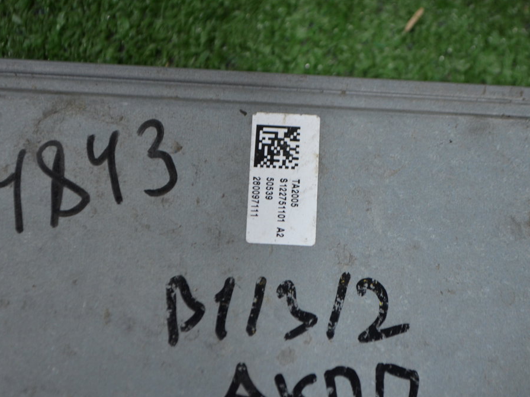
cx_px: 297
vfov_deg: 16.3
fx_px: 1386
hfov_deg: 21.6
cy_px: 197
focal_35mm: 91
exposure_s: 1/50
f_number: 5.6
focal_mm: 55
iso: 800
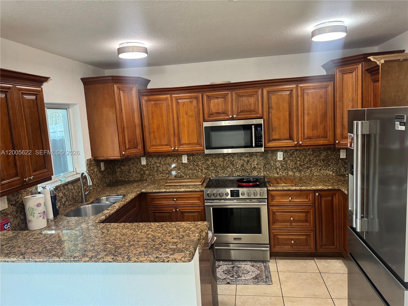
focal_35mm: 24
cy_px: 153
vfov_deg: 56.8
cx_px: 204
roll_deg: +3.1
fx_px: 283
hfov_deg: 71.6
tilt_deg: -7.1
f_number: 1.78
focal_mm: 6.76
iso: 320
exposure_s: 1/60
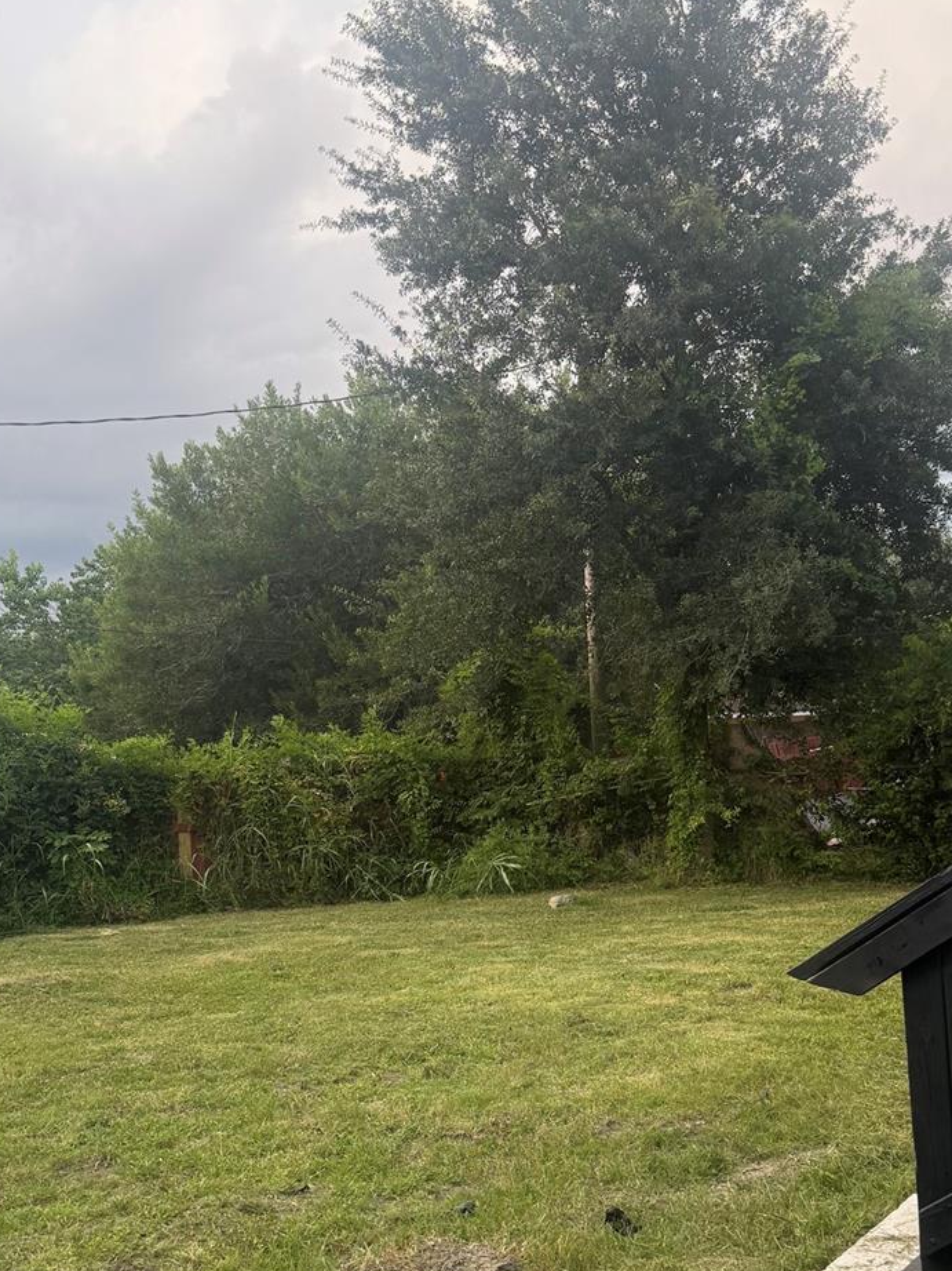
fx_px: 1467
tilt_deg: +0.8
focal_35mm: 40
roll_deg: +3.6
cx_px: 467
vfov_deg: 46.5
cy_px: 780
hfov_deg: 35.9
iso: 100
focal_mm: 6.76
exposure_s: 1/272
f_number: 1.78
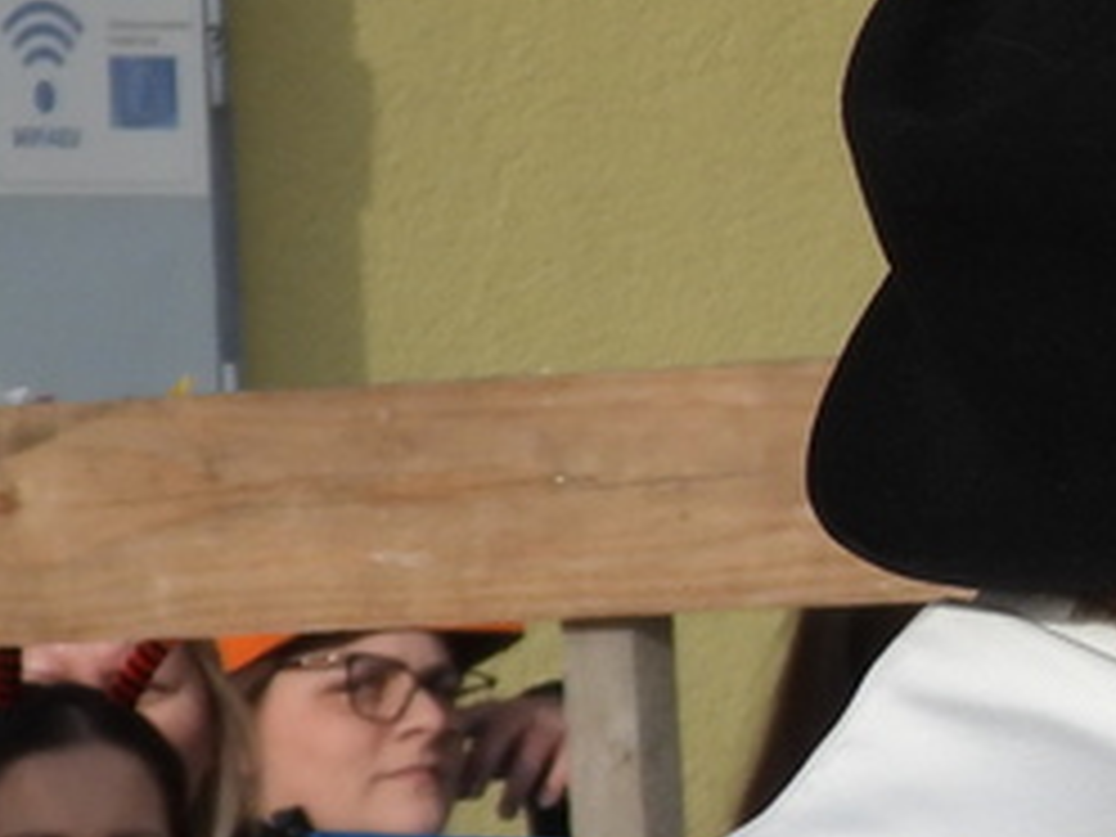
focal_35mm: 605
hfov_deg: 3.2
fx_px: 19505
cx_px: 2650
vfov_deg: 2.5
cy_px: 662
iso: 100
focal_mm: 22.5
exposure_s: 1/1000
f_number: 4
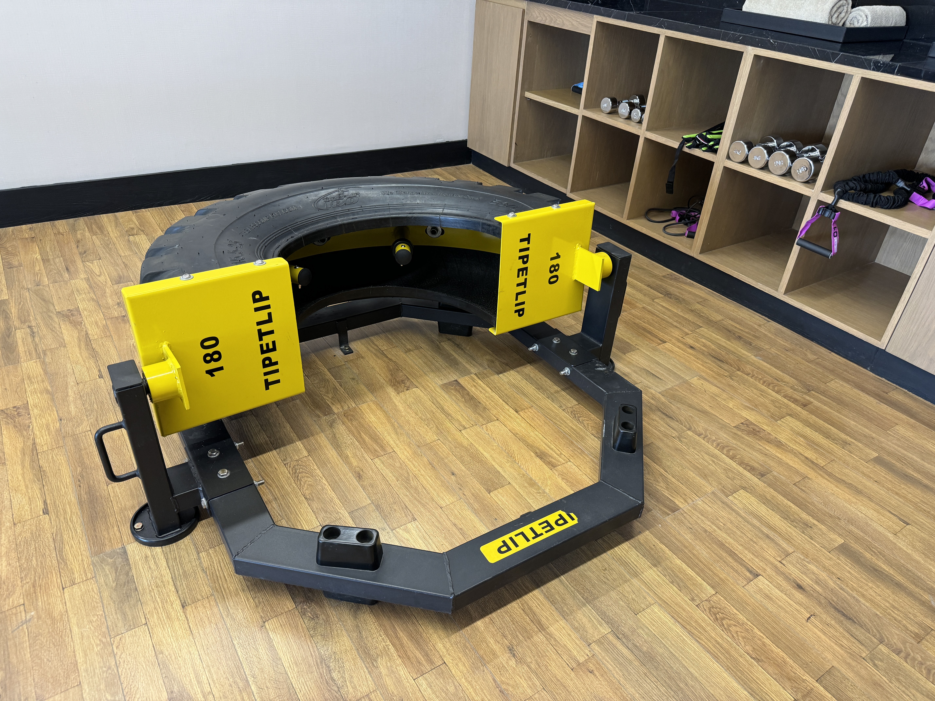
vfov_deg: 56.8
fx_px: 648
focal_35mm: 24
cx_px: 468
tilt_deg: -33.4
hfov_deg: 71.6
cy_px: 350
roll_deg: -4.9
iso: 200
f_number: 1.78
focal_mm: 6.86
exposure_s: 1/77
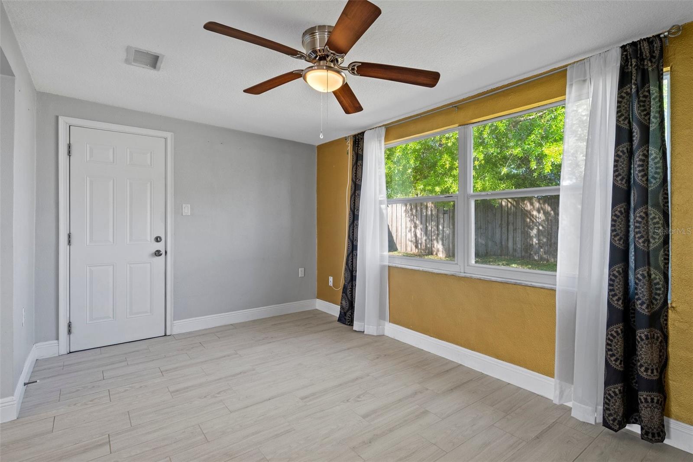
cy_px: 231
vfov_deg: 70.4
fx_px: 327
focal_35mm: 17
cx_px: 346
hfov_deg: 93.3
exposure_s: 1/1.25
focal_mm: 17
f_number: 9
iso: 320
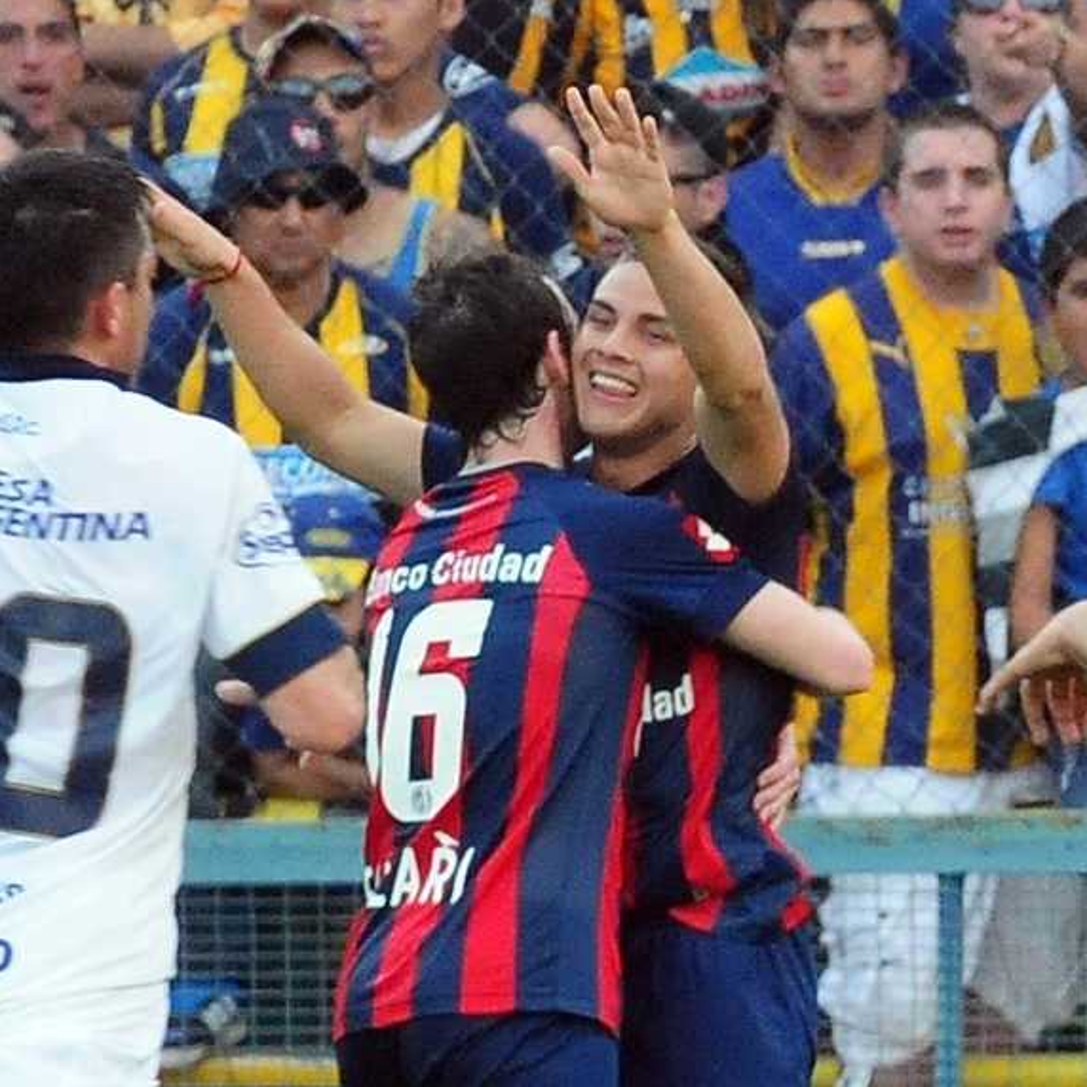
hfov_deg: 3.0
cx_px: 631
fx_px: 20428
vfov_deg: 3.0
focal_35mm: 575
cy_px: 543
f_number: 6.3
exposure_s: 1/400
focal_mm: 300
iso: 1000
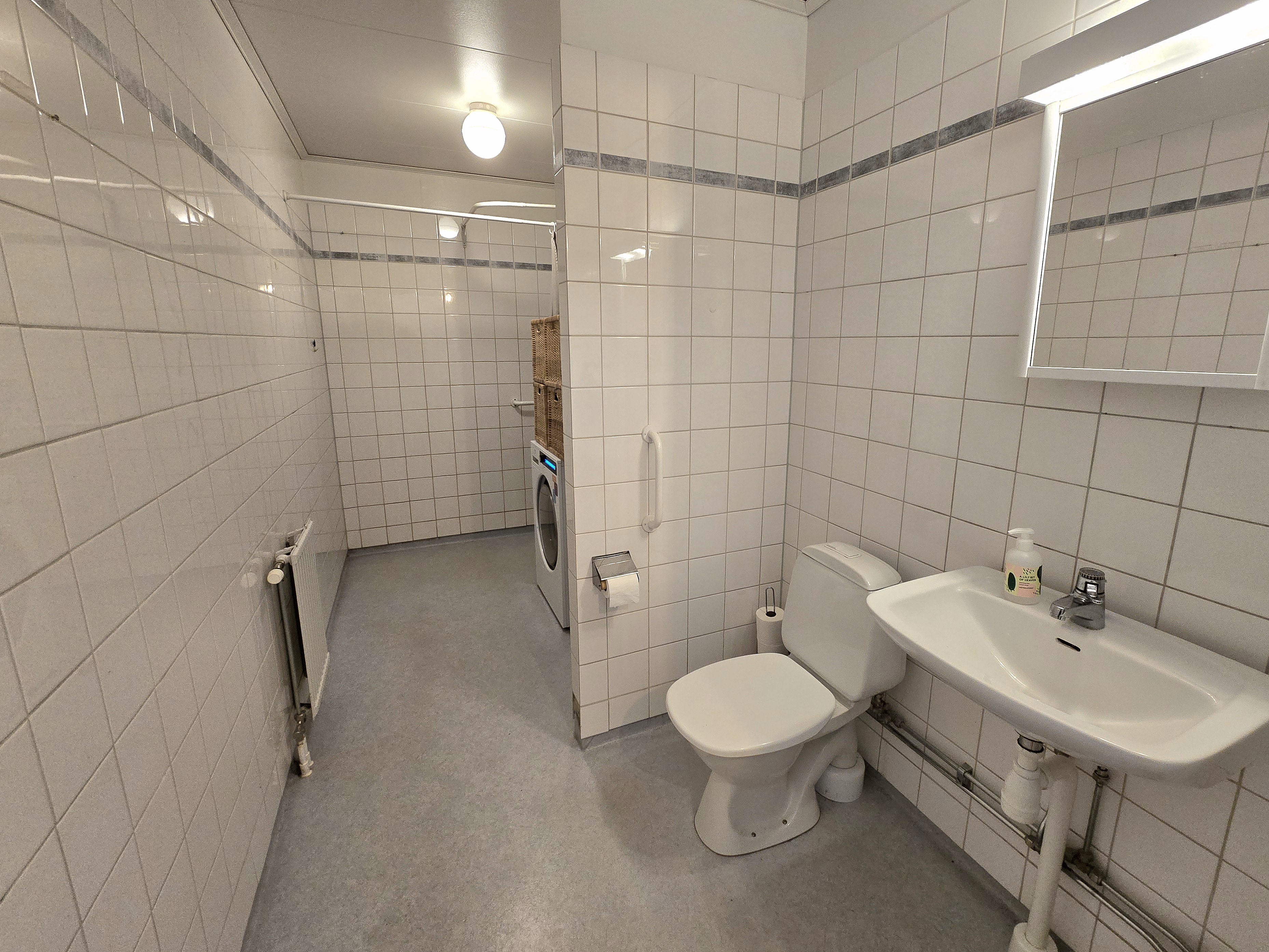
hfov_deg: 102.0
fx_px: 513
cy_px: 452
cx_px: 667
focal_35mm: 14
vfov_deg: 85.6
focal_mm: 2.2
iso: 320
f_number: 2.2
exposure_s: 1/50
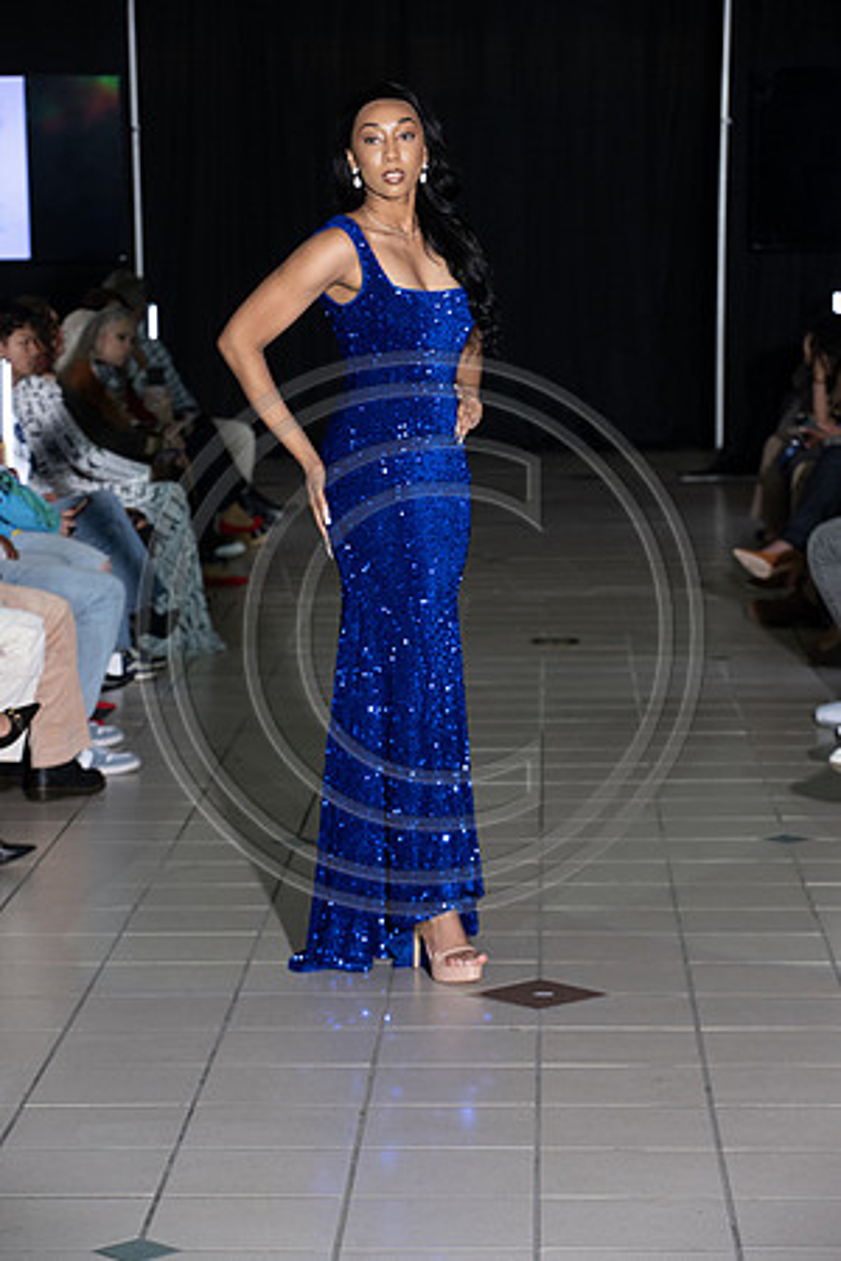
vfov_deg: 19.5
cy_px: 630
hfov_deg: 13.0
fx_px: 3679
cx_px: 420
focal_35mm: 105
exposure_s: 1/160
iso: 1250
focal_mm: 105
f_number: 5.6
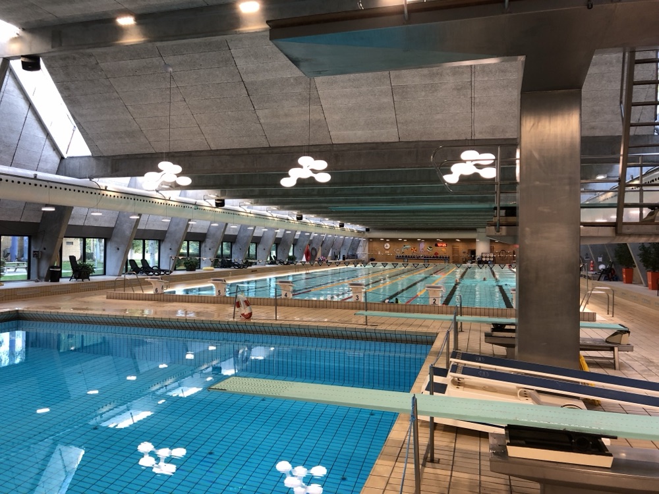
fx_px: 533
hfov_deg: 63.4
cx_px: 330
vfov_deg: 49.7
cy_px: 247
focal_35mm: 28
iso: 40
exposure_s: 1/31
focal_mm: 3.99
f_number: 1.8
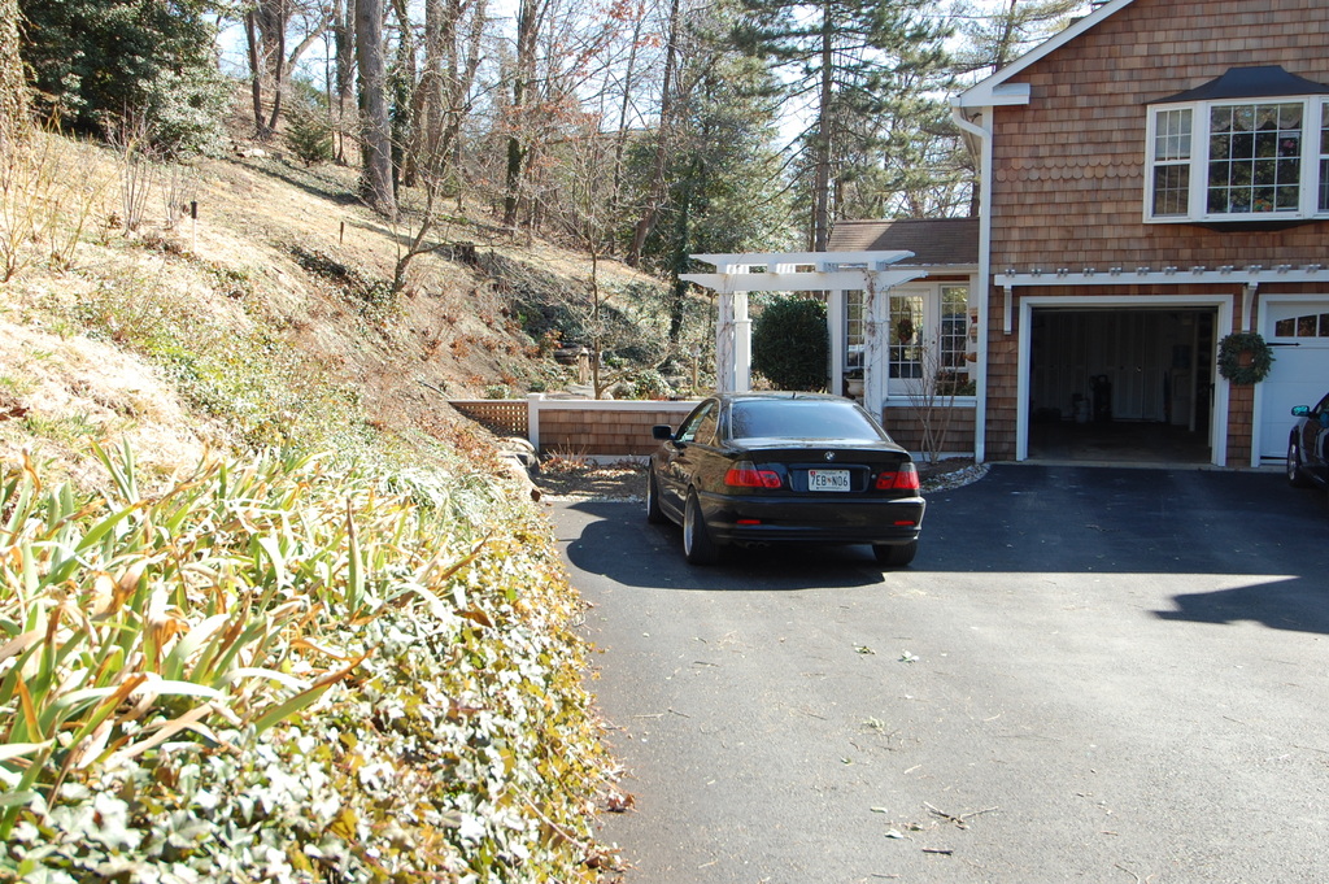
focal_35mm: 36
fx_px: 1328
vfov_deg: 36.8
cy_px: 442
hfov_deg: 53.2
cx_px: 664
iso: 200
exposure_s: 1/160
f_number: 6.3
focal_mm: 24
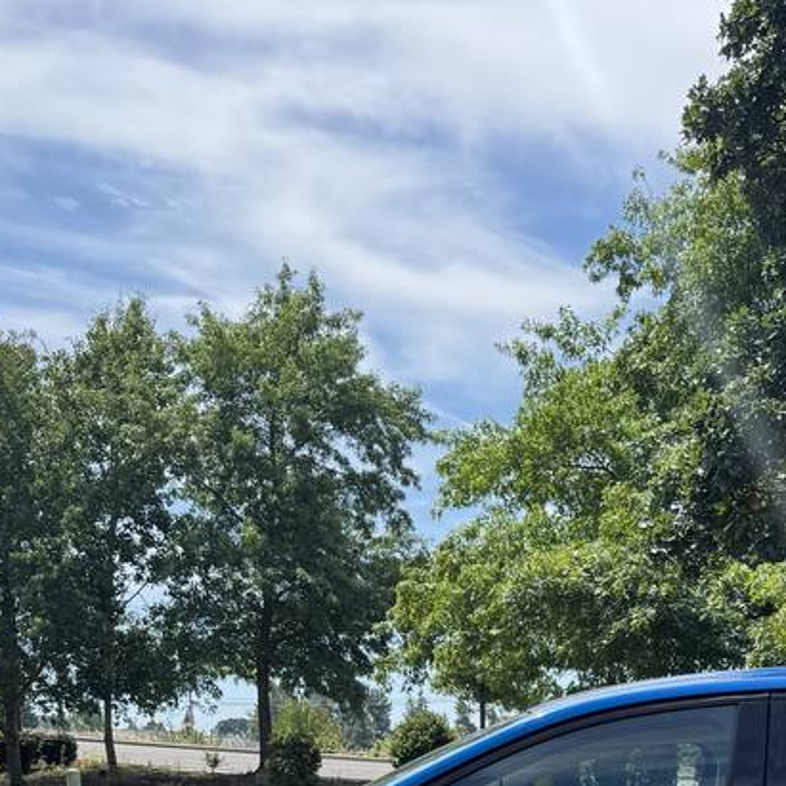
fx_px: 1695
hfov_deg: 25.4
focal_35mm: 66
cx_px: 677
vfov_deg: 22.8
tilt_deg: -9.9
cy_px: 1065
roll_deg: -0.6
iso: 80
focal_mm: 6.76
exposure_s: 1/1923
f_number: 1.78
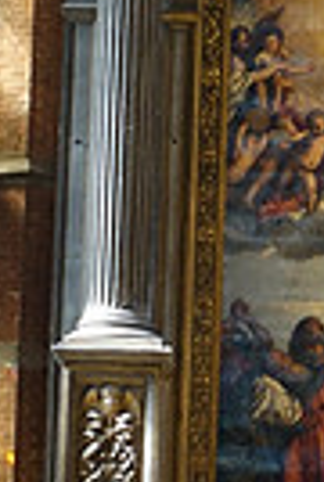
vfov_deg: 6.8
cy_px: 7
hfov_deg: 4.6
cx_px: 376
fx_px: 4056
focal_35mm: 302
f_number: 2.8
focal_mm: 25.7
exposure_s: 1/60
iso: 800
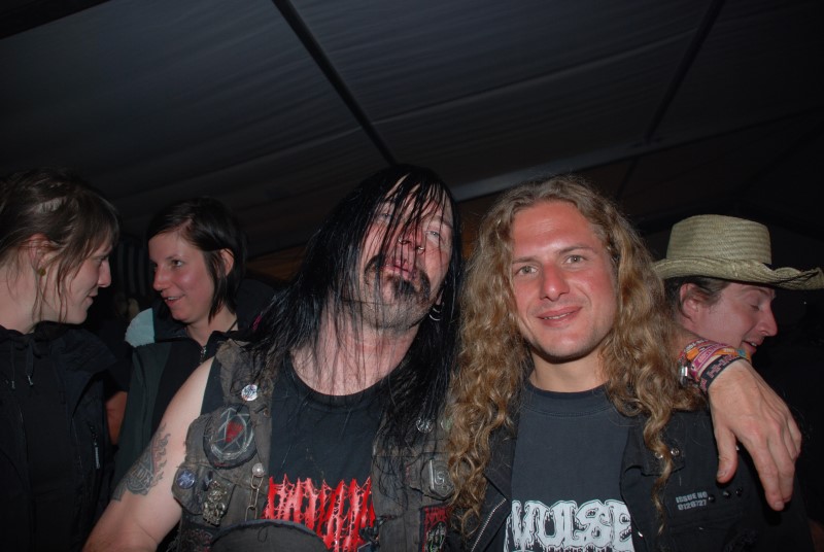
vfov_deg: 43.7
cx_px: 412
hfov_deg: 61.9
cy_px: 276
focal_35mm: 30
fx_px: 688
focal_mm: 20
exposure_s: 1/60
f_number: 4
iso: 200
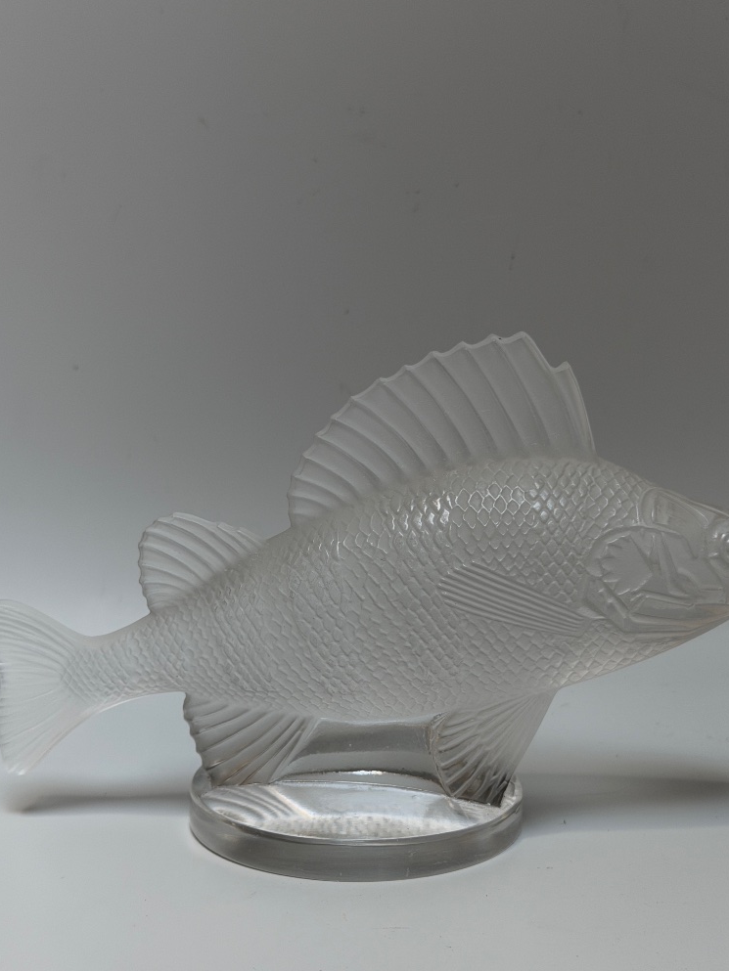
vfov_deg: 33.2
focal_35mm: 58
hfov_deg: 25.2
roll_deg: -1.0
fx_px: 1628
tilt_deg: -12.6
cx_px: 390
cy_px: 564
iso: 64
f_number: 1.78
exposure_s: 1/249
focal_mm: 6.76
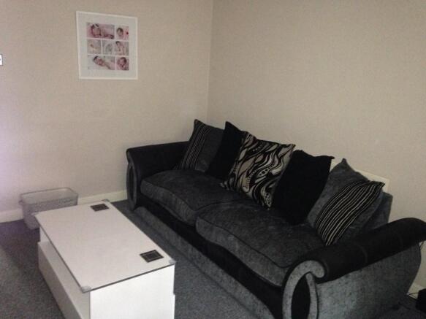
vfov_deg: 42.9
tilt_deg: -16.6
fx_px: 406
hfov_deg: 55.4
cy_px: 160
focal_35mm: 33
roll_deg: -5.8
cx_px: 213
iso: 640
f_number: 2.4
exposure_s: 1/16
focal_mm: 4.12
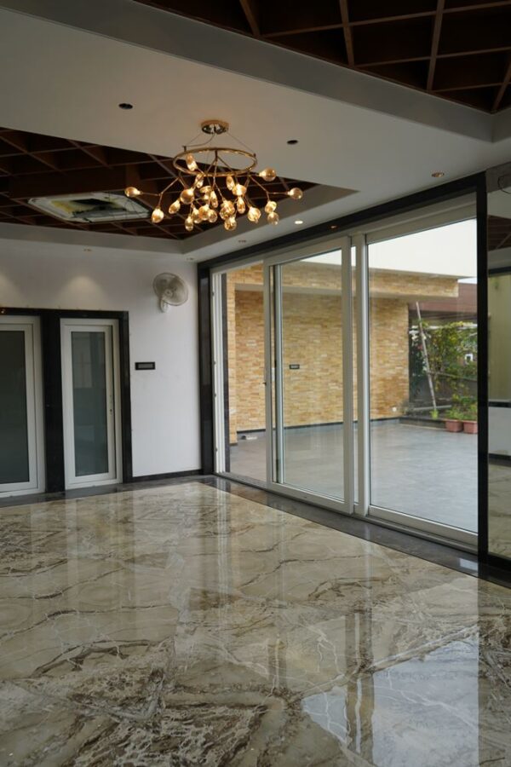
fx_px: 596
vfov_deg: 65.5
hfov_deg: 46.4
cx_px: 256
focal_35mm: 28
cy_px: 384
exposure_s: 1/200
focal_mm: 28
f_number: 4.5
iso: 100
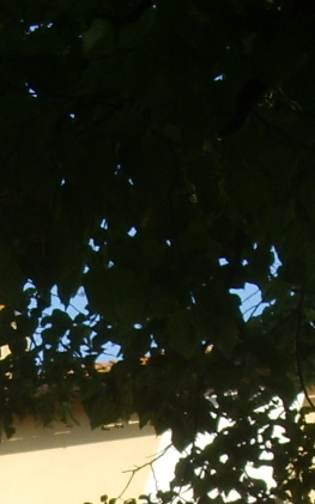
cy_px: 633
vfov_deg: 12.9
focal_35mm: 157
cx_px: -84
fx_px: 2157
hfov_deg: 8.2
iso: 50
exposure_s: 1/180
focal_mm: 6.6
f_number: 6.3
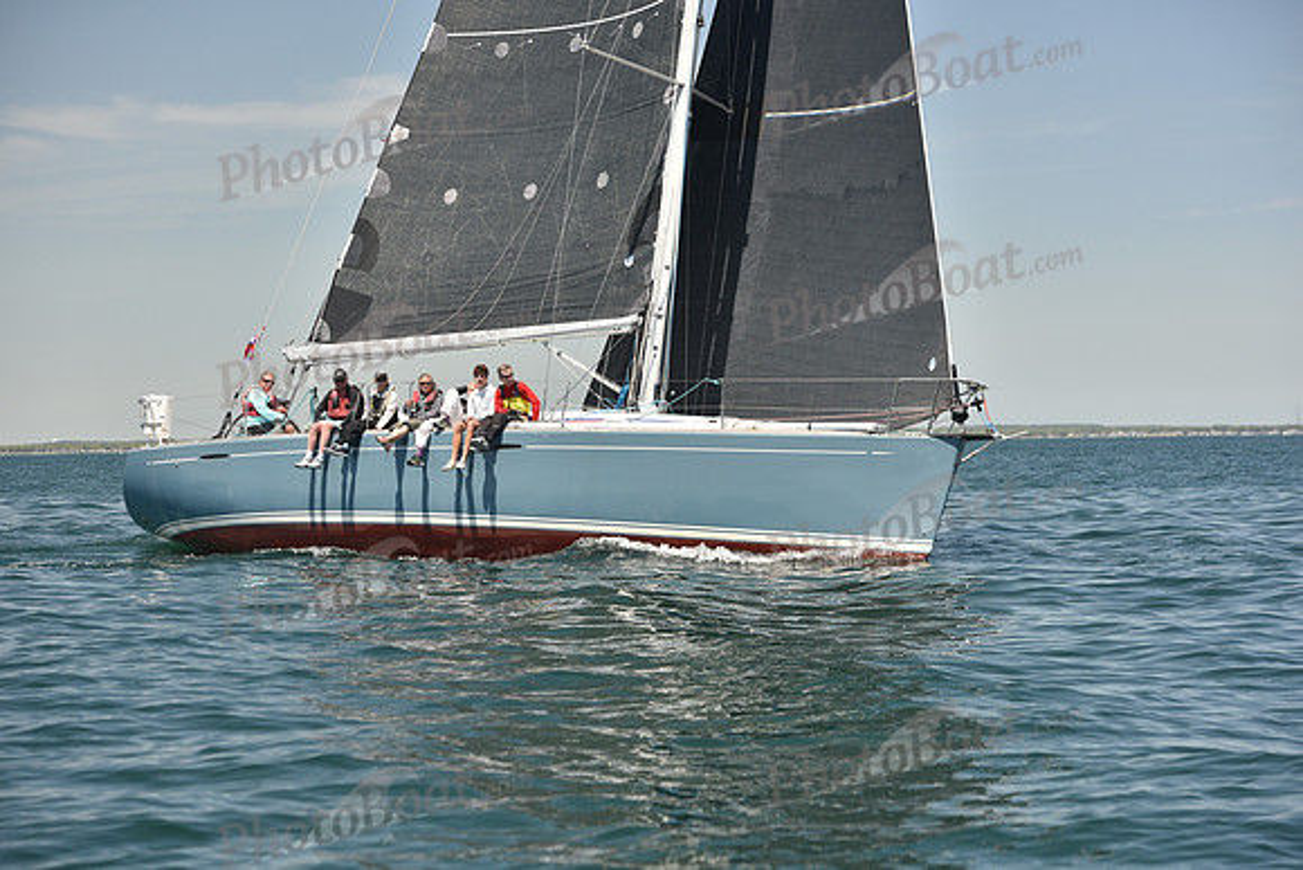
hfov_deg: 20.4
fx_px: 3620
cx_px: 652
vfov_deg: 13.7
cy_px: 435
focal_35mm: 100
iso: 250
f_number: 5
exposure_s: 1/800
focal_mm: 100
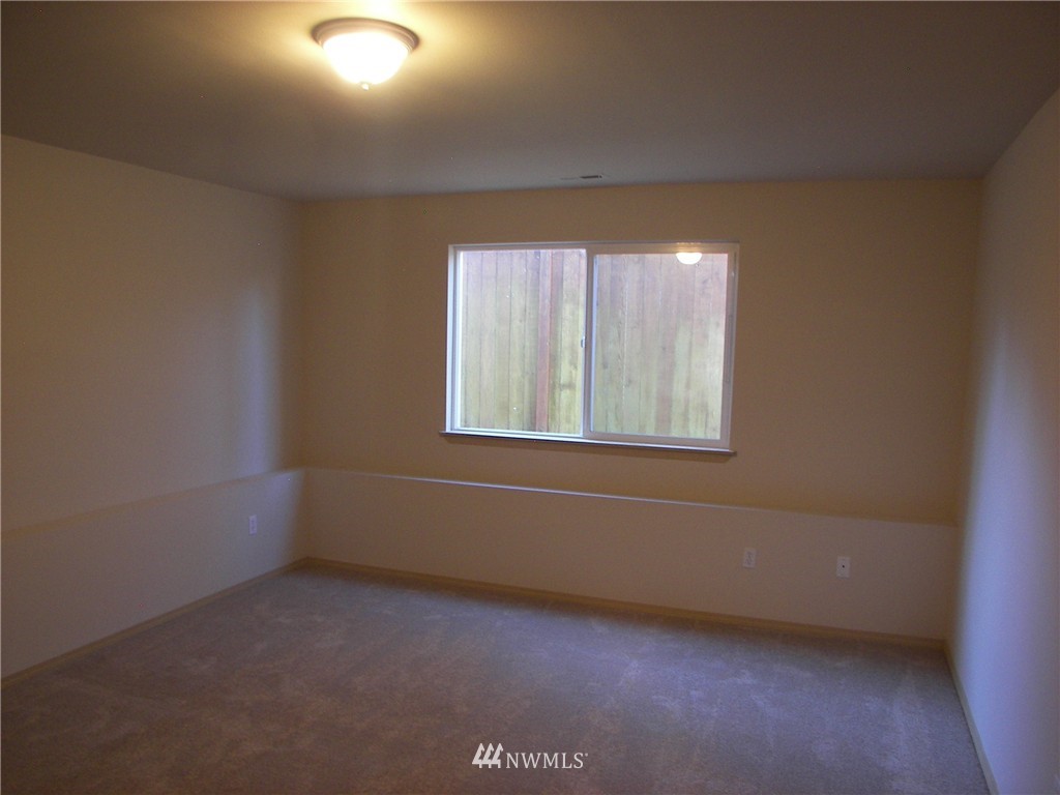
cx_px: 530
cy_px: 398
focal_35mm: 36
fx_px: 1102
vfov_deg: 39.7
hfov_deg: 51.4
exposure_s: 1/10
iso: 100
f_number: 2.8
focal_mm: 6
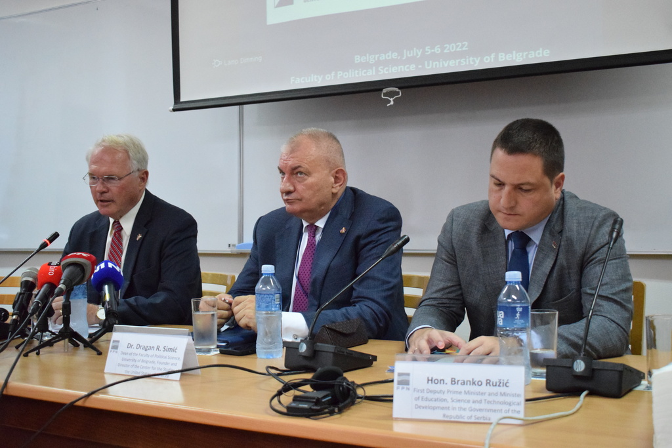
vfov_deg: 28.1
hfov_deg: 41.1
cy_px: 224
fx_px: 896
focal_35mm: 48
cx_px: 336
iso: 6400
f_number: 4.5
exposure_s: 1/200
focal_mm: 32
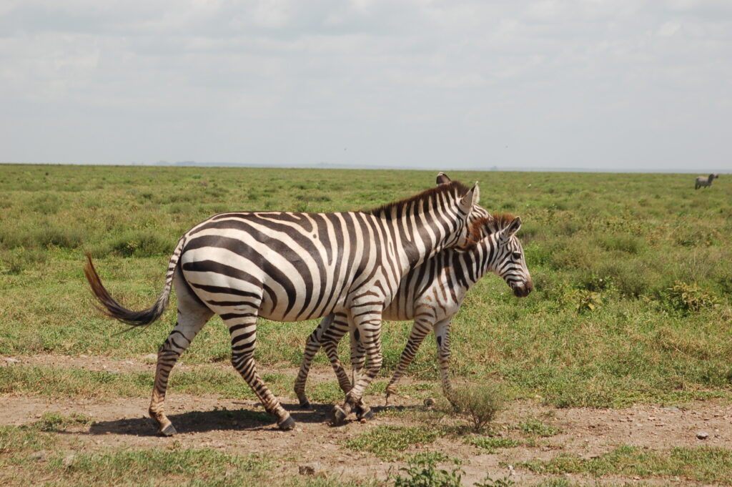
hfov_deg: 19.5
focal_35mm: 105
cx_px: 366
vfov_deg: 13.0
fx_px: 2133
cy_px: 244
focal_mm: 70
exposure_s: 1/640
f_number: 6.3
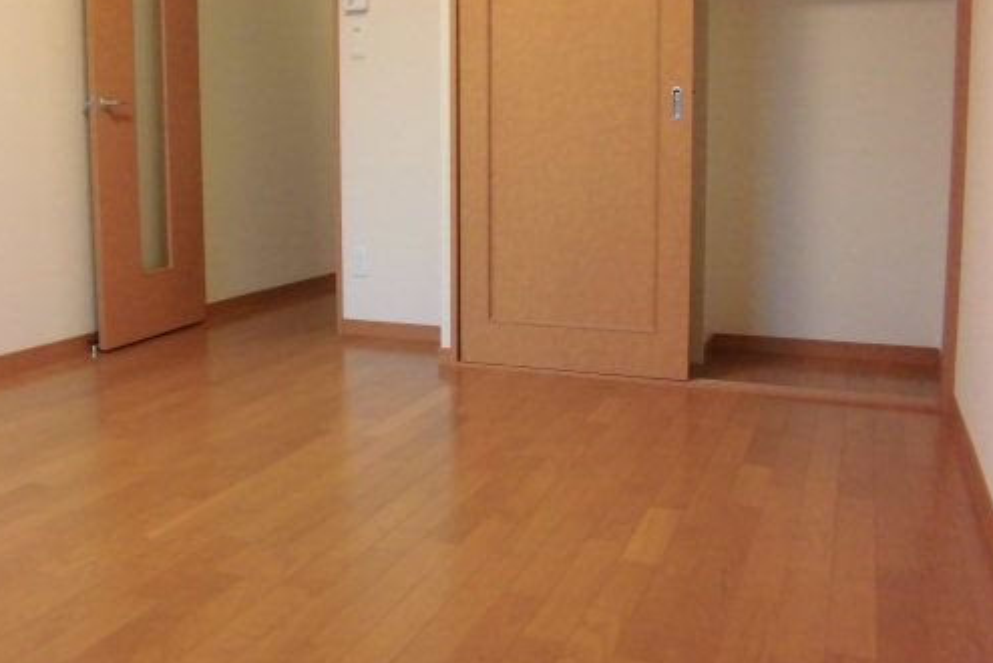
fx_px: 966
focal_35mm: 35
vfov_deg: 37.7
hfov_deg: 53.8
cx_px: 374
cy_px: 249
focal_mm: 4.7
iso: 400
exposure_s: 1/60
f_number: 2.8
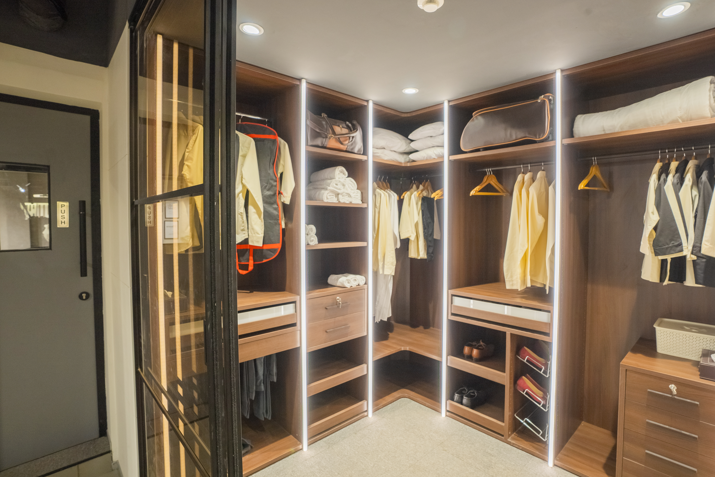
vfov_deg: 70.4
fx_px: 338
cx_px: 377
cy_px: 233
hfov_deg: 93.2
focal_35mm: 17
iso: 800
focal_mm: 16
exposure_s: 1/15
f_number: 7.1
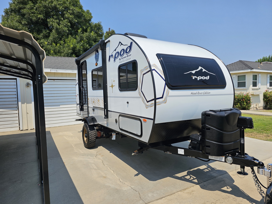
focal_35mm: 23
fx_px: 181
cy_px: 102
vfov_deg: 58.9
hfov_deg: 73.9
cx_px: 136
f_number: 1.7
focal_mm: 6.3
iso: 10
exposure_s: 1/1013
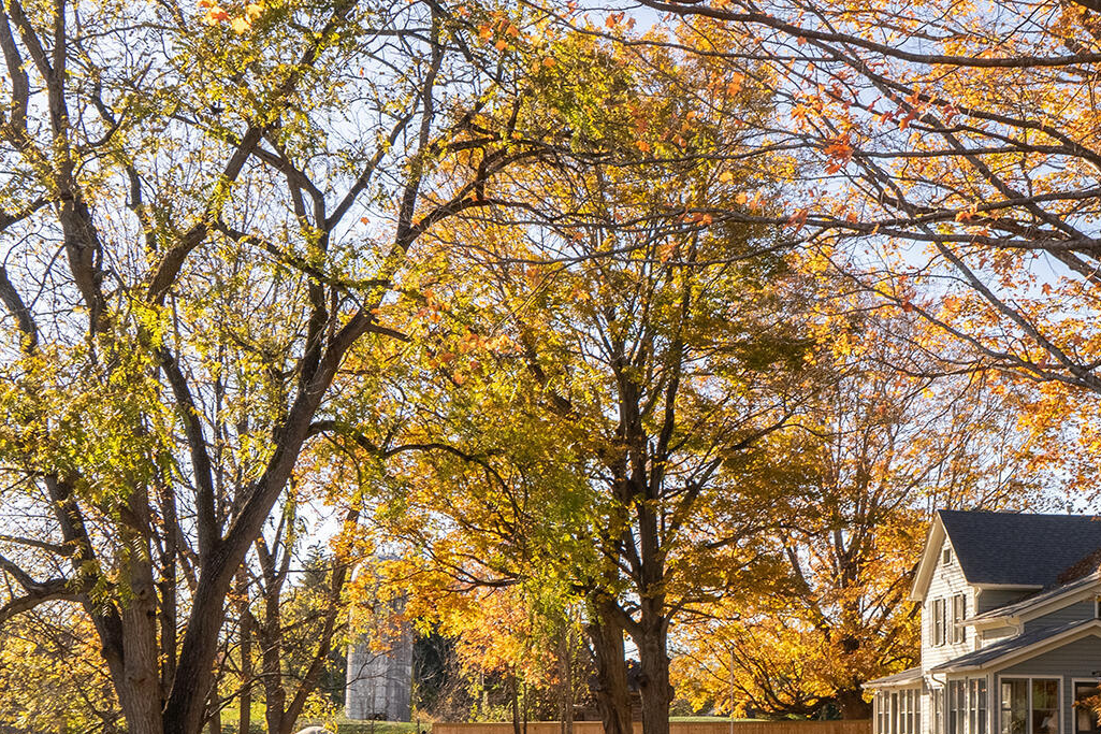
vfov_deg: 22.9
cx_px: 743
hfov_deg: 33.6
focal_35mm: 59
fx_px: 1804
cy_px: 465
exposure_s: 1/160
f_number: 16
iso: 1250
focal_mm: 31
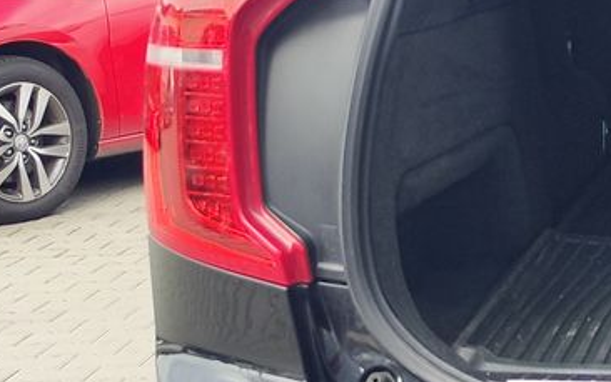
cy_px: 172
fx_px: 1333
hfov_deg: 20.9
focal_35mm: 80
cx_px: 978
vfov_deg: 16.3
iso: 50
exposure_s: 1/174
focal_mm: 7.01
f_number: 1.69
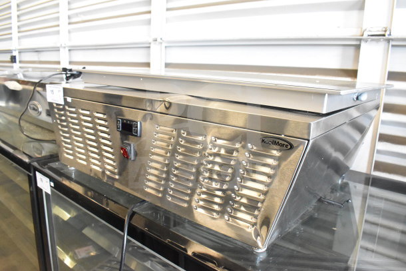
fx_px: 305
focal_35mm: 27
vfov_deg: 48.0
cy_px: 136
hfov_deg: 67.4
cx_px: 203
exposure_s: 1/160
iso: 6400
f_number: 6.3
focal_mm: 18
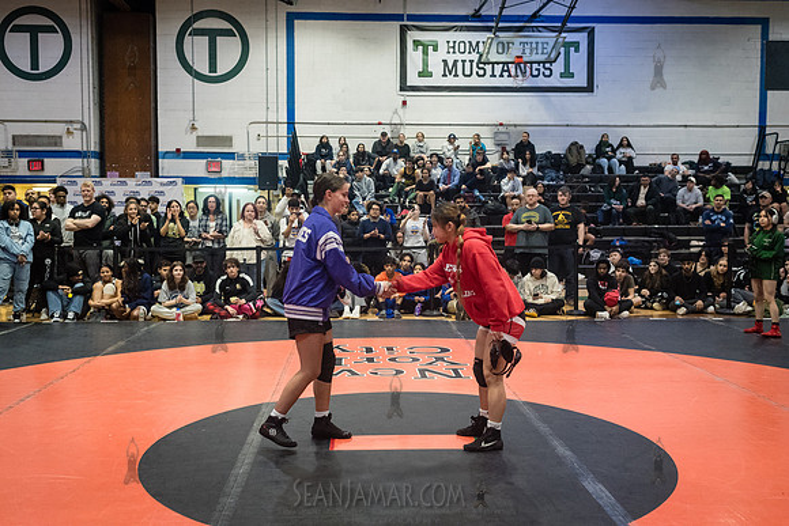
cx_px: 394
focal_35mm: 37
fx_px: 812
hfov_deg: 51.8
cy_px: 263
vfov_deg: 35.9
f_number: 4
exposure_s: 1/400
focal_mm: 35
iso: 6400
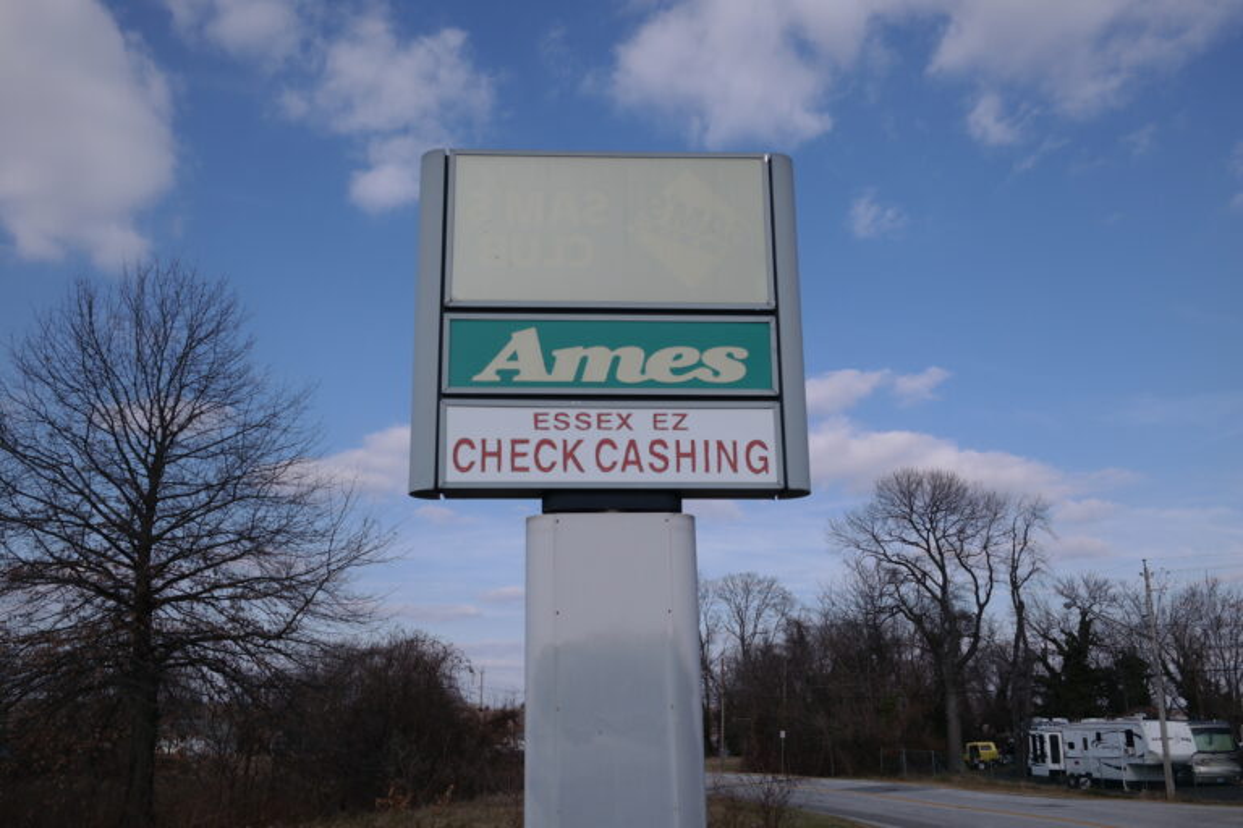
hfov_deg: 61.9
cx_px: 622
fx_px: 1036
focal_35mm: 30
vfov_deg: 43.6
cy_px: 414
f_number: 7.1
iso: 100
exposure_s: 1/400
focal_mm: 20
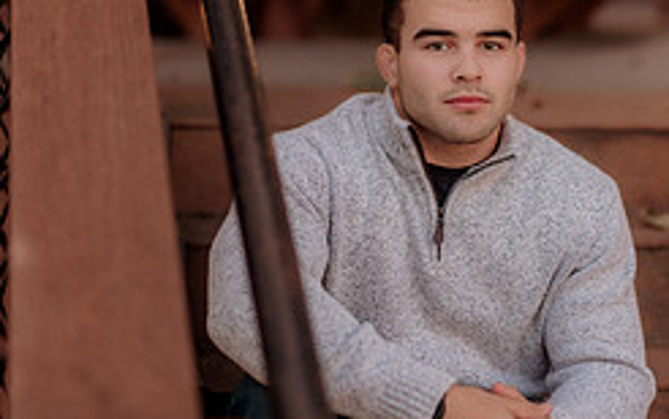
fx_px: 1696
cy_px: 44
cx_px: 328
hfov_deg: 22.3
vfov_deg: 13.9
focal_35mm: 93
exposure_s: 1/1000
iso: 250
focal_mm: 50
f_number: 1.4
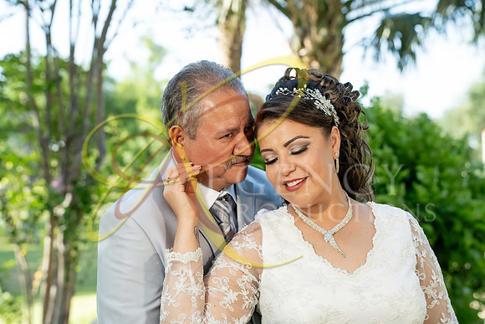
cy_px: 162
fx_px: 876
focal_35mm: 65
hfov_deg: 31.0
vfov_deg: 20.9
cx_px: 242
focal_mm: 65
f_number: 4
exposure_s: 1/500
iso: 500
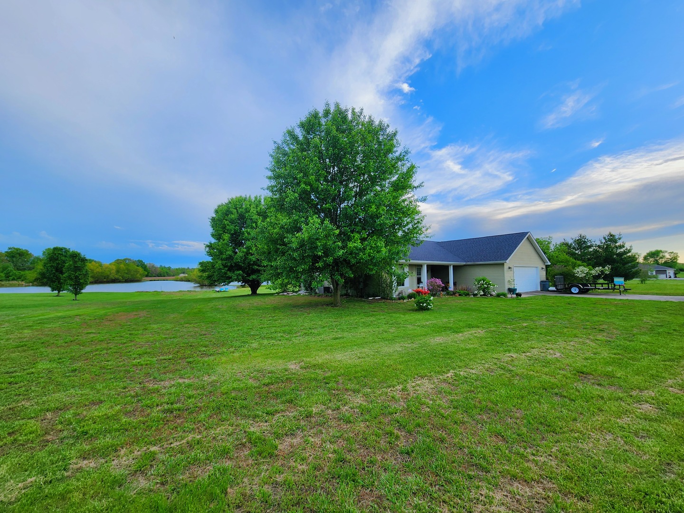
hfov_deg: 106.2
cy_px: 256
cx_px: 342
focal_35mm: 13
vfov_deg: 89.9
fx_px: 257
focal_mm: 2.2
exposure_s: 1/750
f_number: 2.2
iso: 50
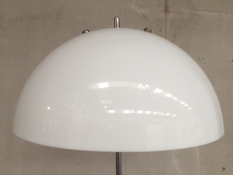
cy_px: 88
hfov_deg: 61.7
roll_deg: -0.7
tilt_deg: -0.3
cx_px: 116
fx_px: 195
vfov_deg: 48.2
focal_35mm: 29
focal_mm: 4.15
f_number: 2.2
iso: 80
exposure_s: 1/33
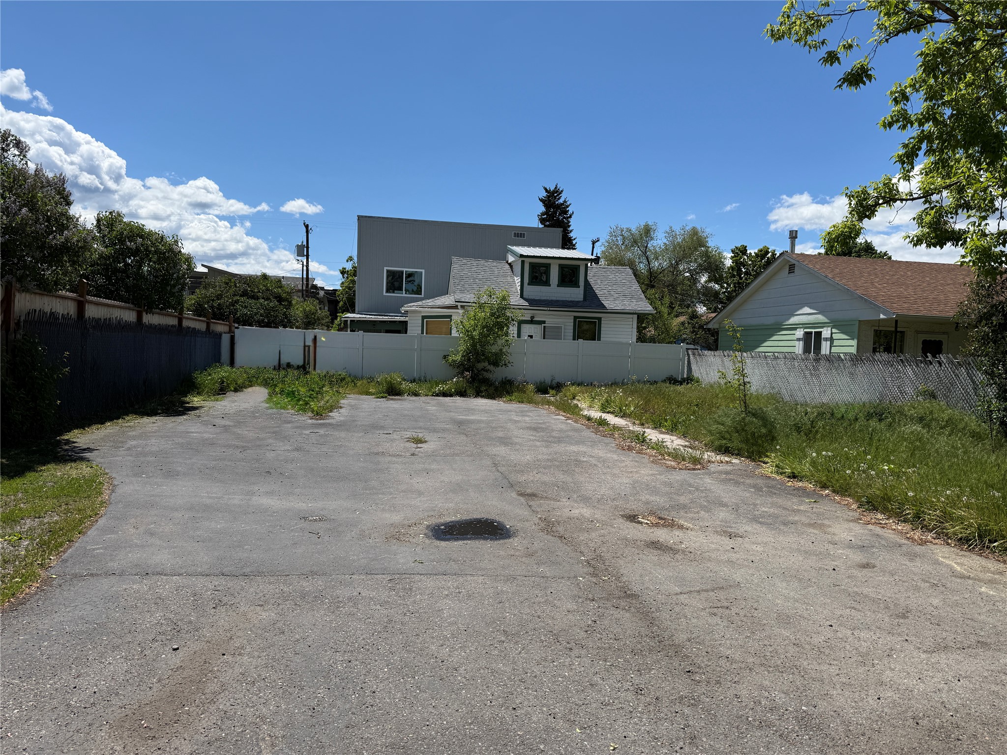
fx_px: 698
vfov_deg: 56.8
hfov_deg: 71.6
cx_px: 504
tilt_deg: -2.2
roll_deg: -2.0
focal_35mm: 24
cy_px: 378
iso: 80
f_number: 1.78
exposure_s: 1/6711
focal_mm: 6.76
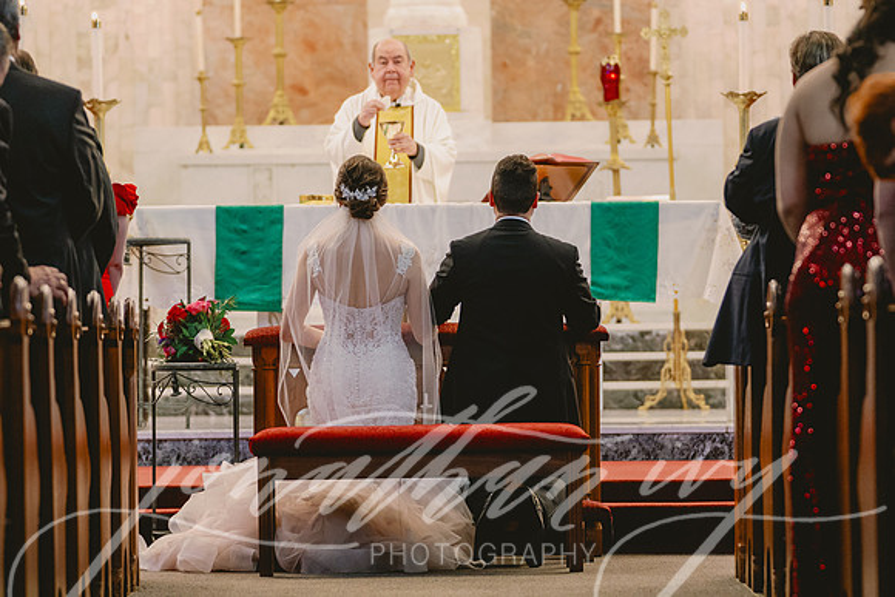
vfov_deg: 7.3
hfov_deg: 11.0
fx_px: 4650
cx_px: 448
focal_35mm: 187
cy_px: 298
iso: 1600
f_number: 2.8
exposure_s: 1/125
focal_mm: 125
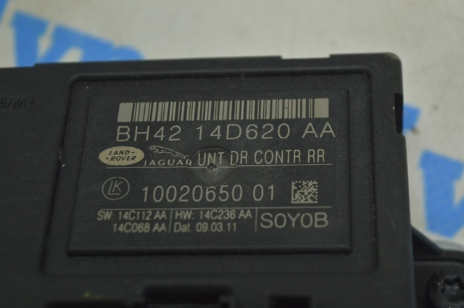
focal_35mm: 82
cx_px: 232
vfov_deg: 16.5
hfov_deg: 24.6
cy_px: 154
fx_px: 1062
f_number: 5.6
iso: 400
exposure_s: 1/25
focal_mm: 55
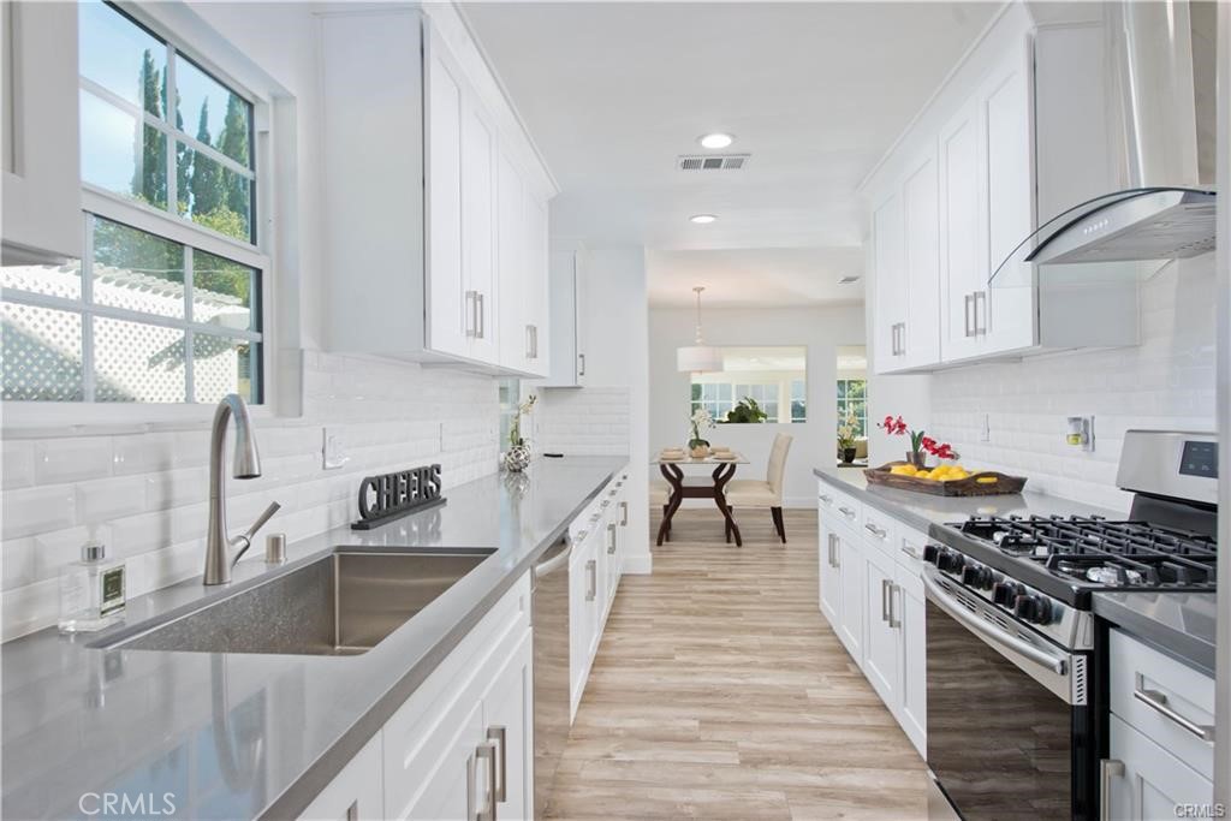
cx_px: 616
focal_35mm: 20
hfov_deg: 84.0
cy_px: 410
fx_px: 684
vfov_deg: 61.9
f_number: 7.1
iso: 400
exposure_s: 1/30
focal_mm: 20
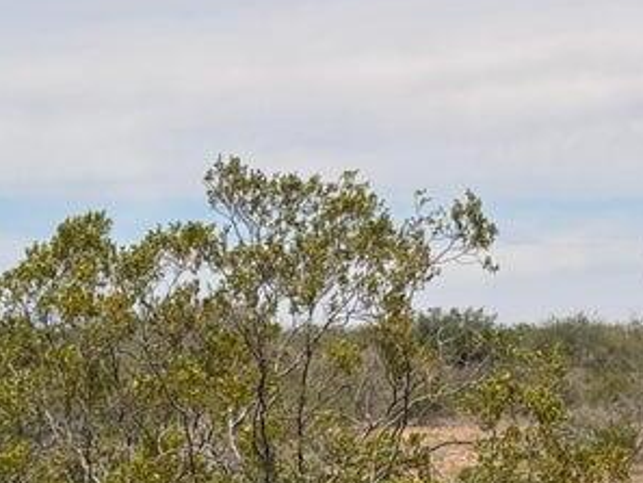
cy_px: 357
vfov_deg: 10.7
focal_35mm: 138
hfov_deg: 14.3
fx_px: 2564
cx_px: 399
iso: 64
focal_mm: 6.76
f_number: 1.78
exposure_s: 1/9901
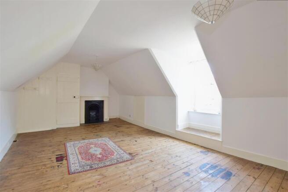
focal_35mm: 15
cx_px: 144
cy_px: 96
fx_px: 120
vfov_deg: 77.3
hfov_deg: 100.4
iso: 400
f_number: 11
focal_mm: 10
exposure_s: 1/5
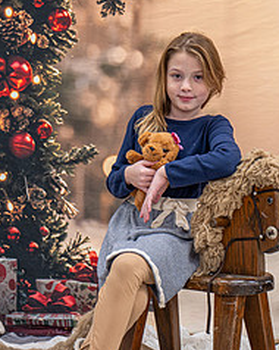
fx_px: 899
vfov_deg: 22.0
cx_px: 175
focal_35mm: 87
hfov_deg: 17.6
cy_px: 184
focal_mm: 49
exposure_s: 1/80
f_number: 4.5
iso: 800
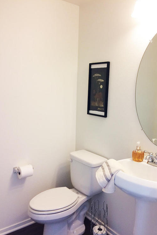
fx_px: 203
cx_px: 87
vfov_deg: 60.3
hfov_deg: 42.2
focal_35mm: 31
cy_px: 120
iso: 50
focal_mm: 4.15
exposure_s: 1/30
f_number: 2.2
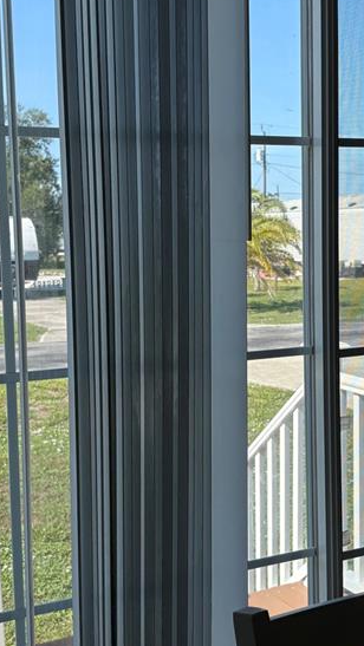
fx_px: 909
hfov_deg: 22.6
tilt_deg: -4.7
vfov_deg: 39.2
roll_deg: +1.6
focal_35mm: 53
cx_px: 233
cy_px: 322
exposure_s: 1/1901
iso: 50
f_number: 1.6
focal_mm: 5.96
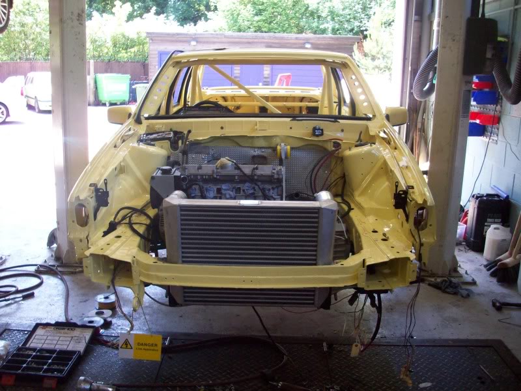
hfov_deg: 50.1
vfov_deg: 38.7
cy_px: 196
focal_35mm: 37
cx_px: 260
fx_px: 557
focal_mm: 6.2
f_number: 2.8
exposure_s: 1/64
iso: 133
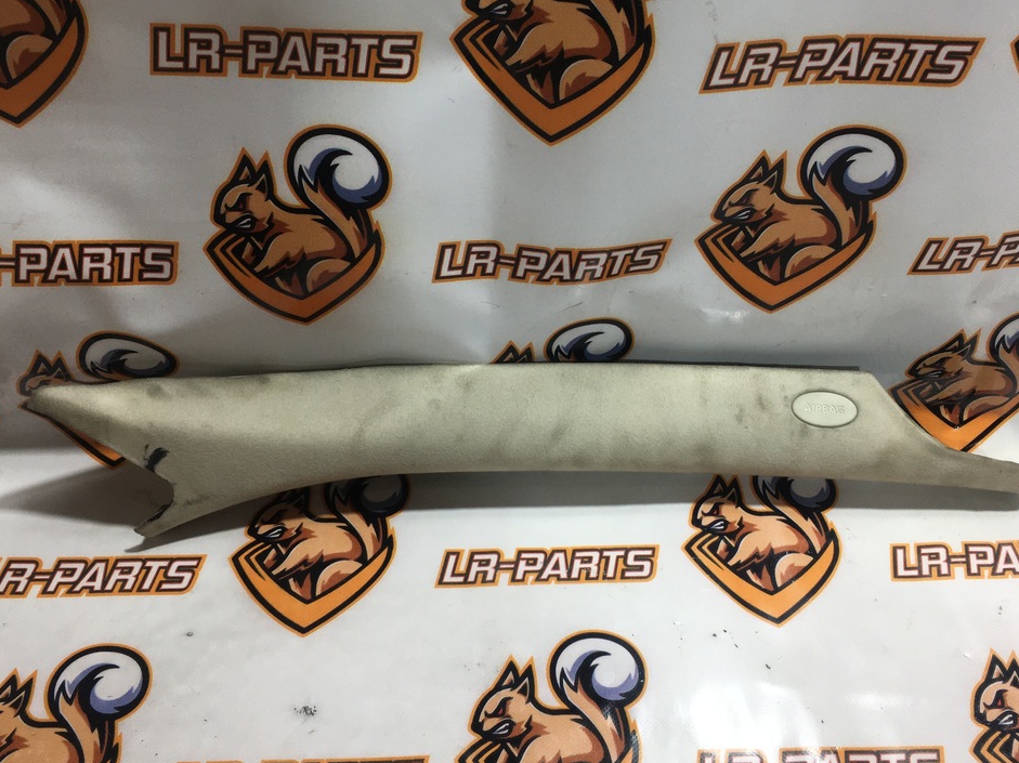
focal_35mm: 37
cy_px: 351
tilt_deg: -46.0
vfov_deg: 38.6
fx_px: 1089
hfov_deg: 50.1
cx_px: 550
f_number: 2.2
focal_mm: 4.15
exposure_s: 1/100
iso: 40
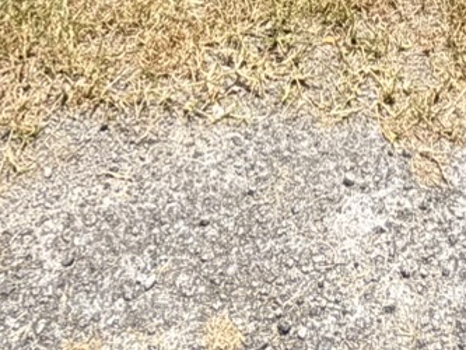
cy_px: -701
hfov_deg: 22.5
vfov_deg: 11.0
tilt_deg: +0.1
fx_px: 1158
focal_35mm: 86
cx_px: 369
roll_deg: -1.5
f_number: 2.2
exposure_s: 1/770
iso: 25
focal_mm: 2.22
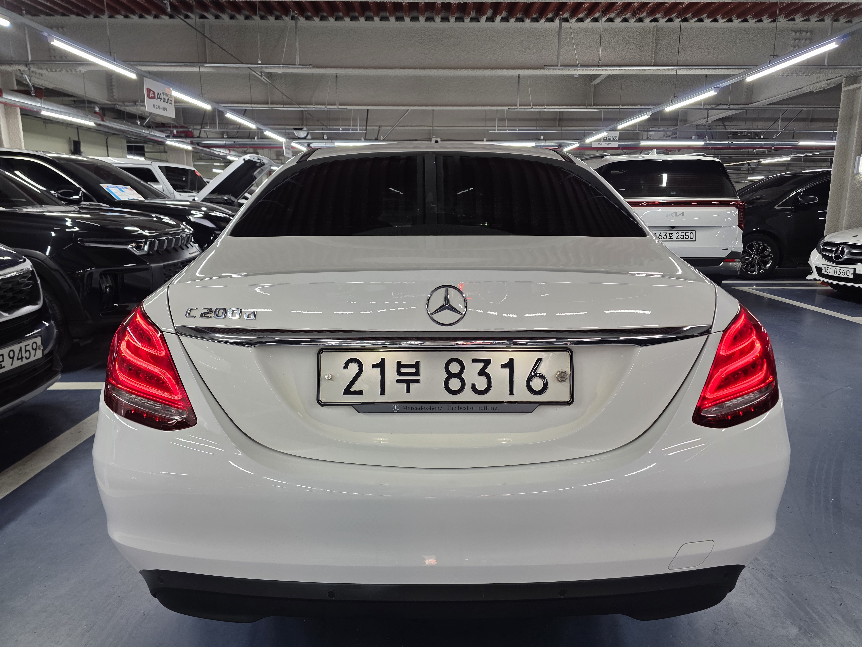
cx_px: 431
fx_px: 573
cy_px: 324
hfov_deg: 73.9
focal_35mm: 23
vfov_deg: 58.9
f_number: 1.7
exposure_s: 1/120
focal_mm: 6.3
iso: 125
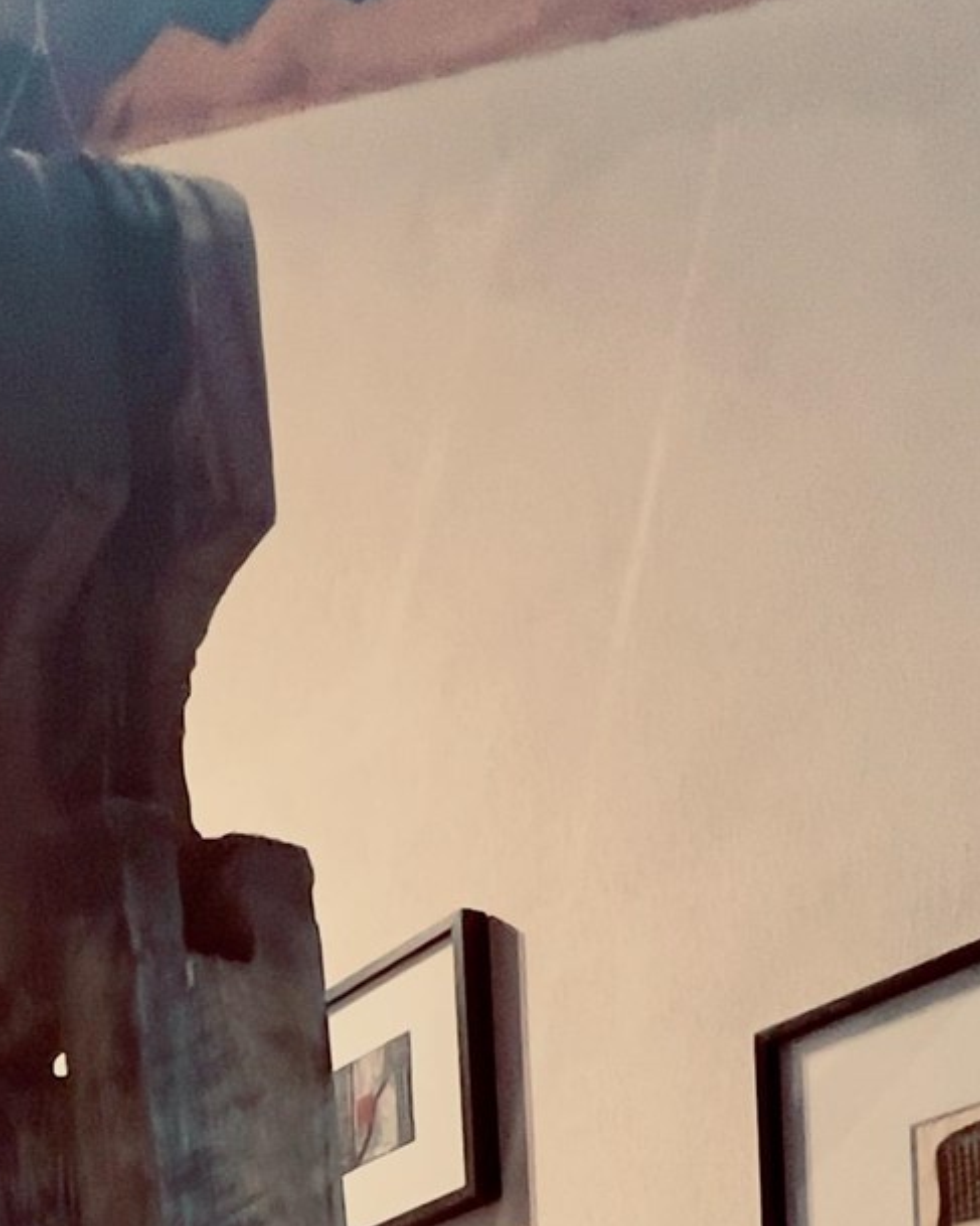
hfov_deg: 26.3
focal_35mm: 48
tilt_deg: -1.5
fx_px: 1741
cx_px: -322
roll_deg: -1.7
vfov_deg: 26.5
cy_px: 1890
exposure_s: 1/60
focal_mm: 1.57
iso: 400
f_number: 1.8
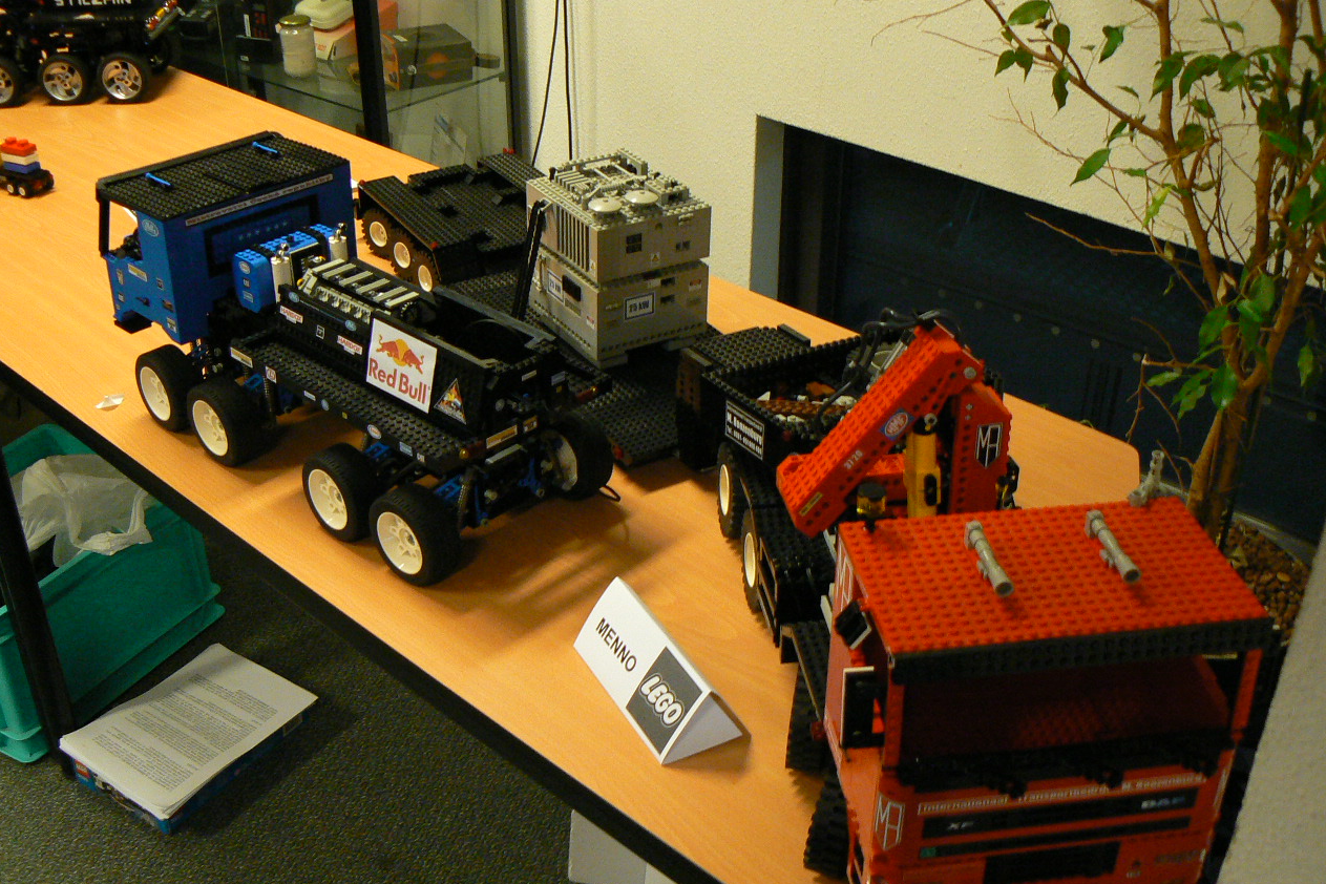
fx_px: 1436
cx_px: 662
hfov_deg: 49.6
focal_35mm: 39
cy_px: 487
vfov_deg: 34.2
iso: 200
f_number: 2.8
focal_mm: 6
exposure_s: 1/15
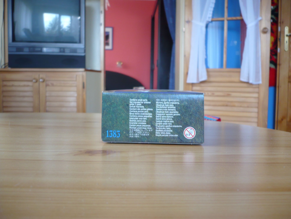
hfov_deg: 52.6
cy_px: 110
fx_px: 294
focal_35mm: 35
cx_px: 146
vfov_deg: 40.7
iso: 100
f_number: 2.8
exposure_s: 1/25
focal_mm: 5.8
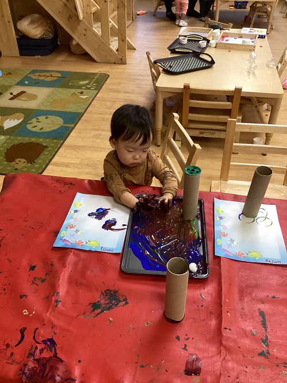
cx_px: 144
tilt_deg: -38.0
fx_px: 342
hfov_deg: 45.5
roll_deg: +0.5
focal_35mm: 31
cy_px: 192
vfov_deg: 58.3
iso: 200
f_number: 2.4
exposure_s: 1/60
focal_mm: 3.3
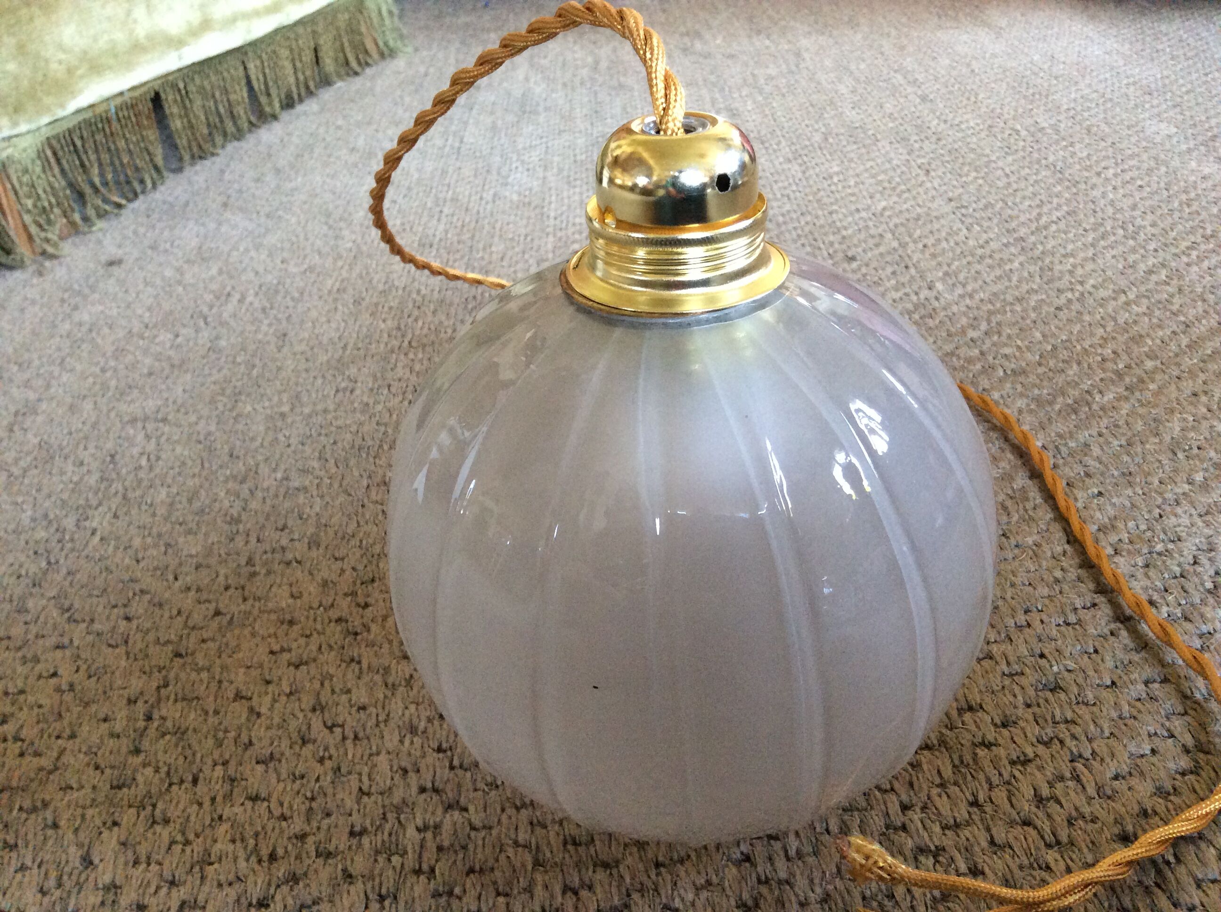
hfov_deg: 56.9
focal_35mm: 32
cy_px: 456
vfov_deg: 44.1
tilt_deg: -31.7
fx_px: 1127
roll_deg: +5.7
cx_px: 610
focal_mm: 3.3
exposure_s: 1/25
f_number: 2.4
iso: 200
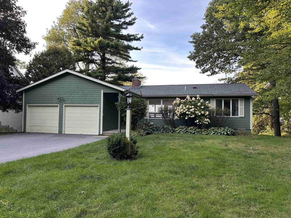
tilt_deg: +1.6
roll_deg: -1.1
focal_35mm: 24
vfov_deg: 56.8
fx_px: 202
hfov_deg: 71.6
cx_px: 146
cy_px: 109
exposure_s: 1/222
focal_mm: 6.86
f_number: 1.78
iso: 64
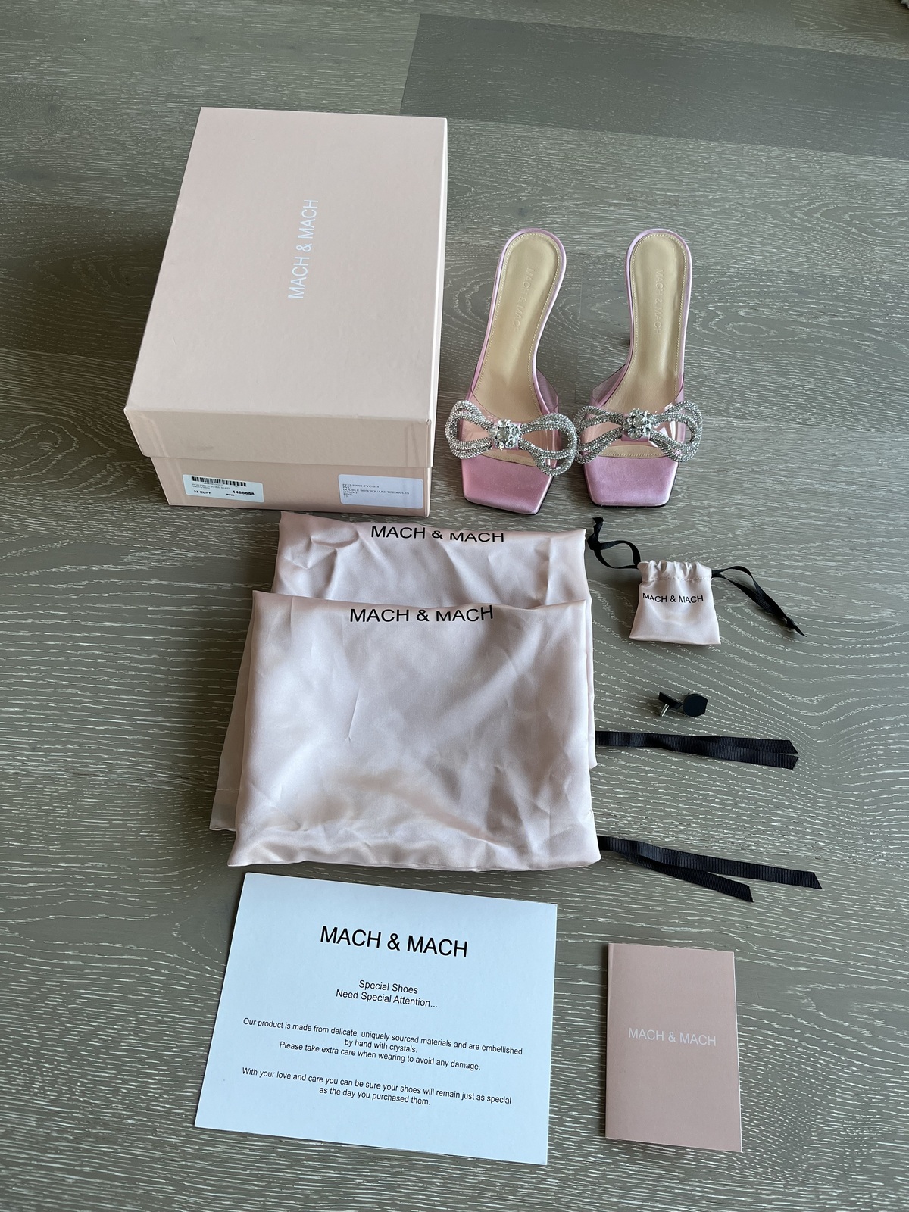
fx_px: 910
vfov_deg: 67.3
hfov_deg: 53.1
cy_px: 606
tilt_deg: -61.3
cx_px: 454
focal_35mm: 26
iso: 100
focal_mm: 5.1
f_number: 1.6
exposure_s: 1/121
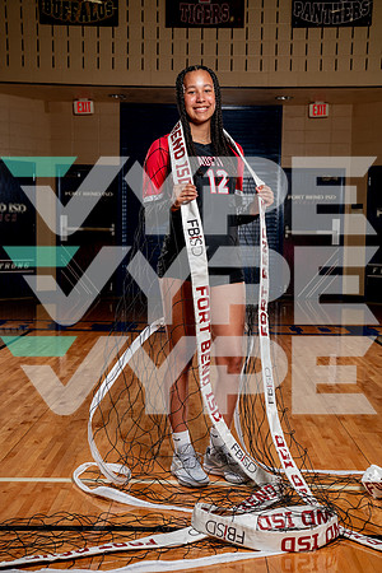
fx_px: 796
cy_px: 286
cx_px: 191
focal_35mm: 50
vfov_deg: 39.6
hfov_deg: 27.0
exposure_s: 1/250
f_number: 5.6
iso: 200
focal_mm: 50
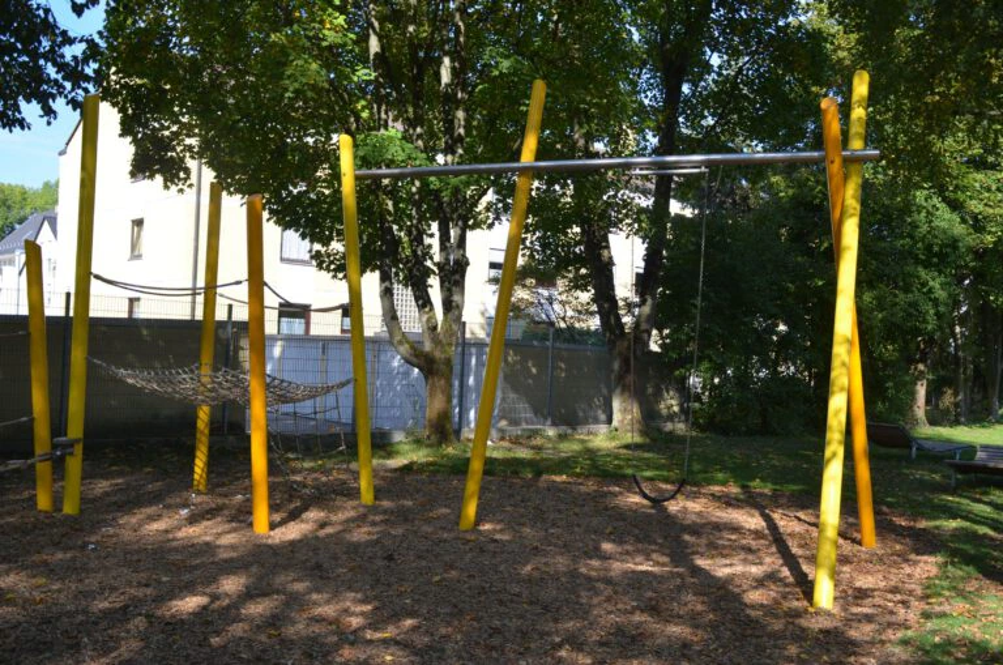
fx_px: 1043
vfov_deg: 35.4
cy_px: 332
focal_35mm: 38
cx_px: 502
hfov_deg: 51.4
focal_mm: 25
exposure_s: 1/250
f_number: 5.6
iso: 100
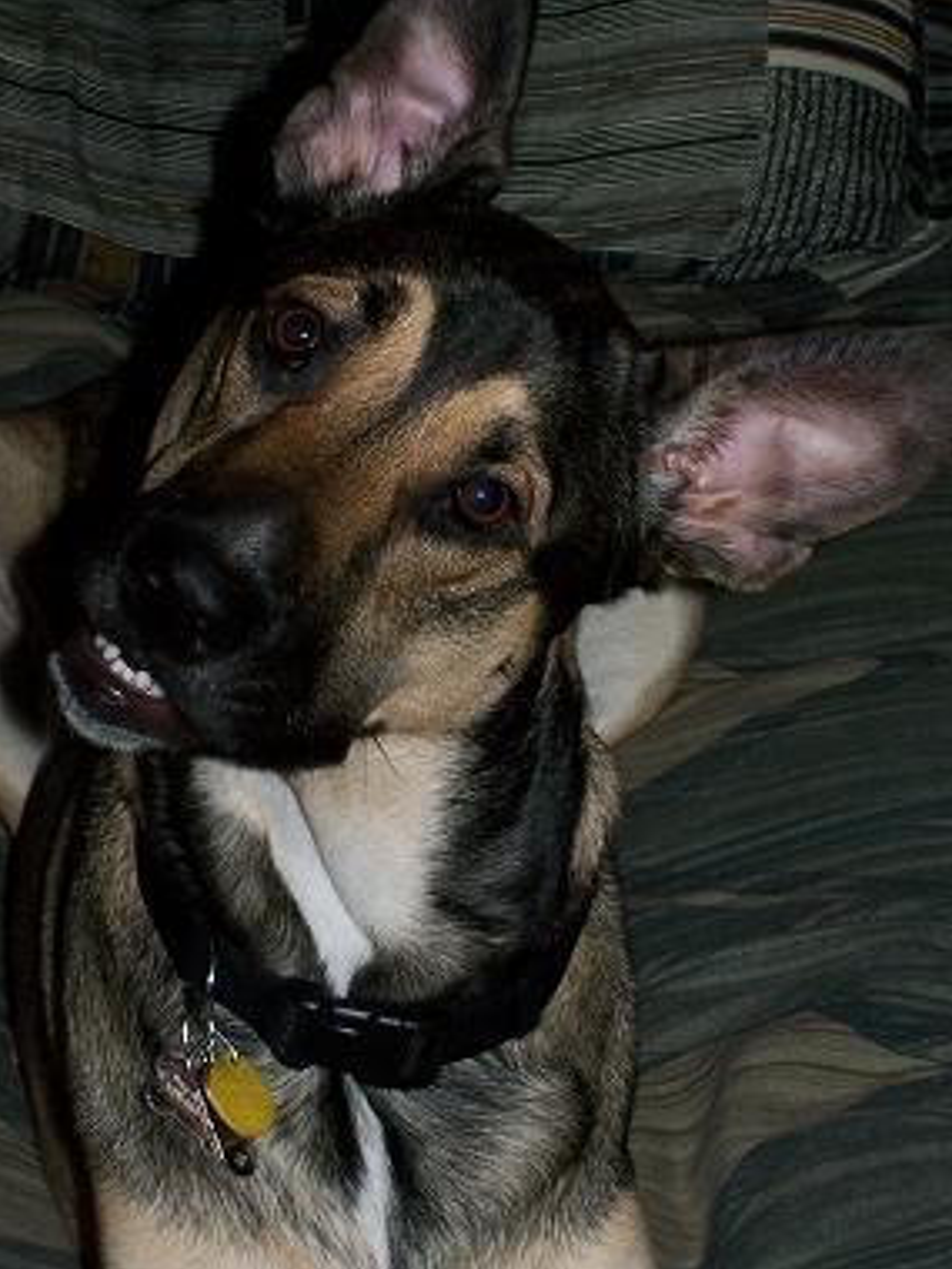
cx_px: 331
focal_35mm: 112
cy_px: 750
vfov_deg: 17.6
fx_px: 4107
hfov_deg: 13.2
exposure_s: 1/200
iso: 80
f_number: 8
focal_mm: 12.4
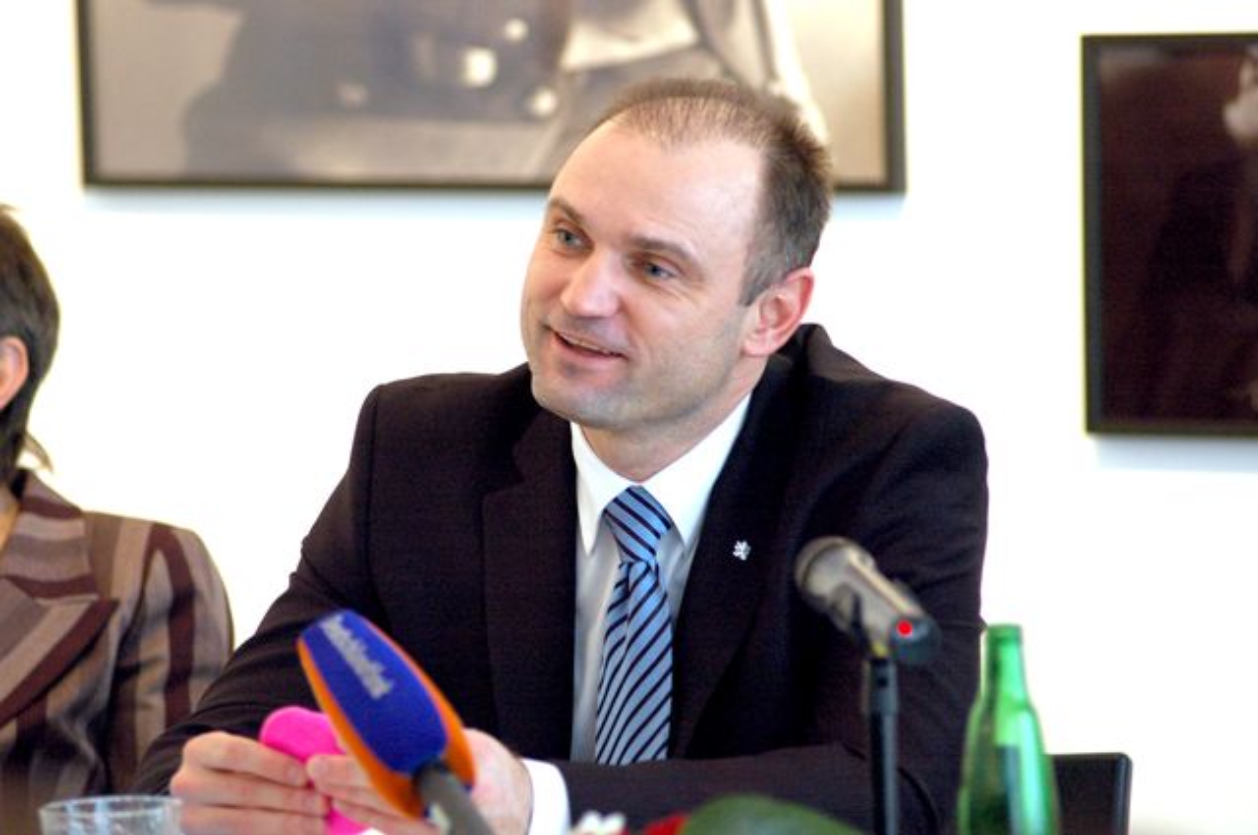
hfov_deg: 8.9
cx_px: 629
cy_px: 418
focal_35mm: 232
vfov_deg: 5.9
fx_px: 8114
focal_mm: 155
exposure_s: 1/60
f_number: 2.8
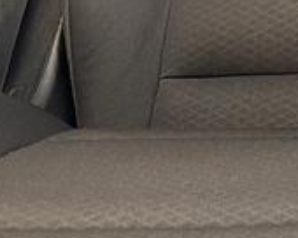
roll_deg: +0.3
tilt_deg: -38.8
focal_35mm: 176
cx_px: 871
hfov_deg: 9.0
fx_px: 1552
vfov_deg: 8.0
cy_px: -366
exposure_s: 1/40
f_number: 1.78
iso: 800
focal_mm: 6.76
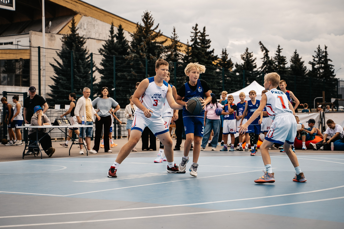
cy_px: 107
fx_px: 653
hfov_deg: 29.5
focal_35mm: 68
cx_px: 155
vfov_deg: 19.9
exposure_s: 1/2000
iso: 320
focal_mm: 62
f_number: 3.5
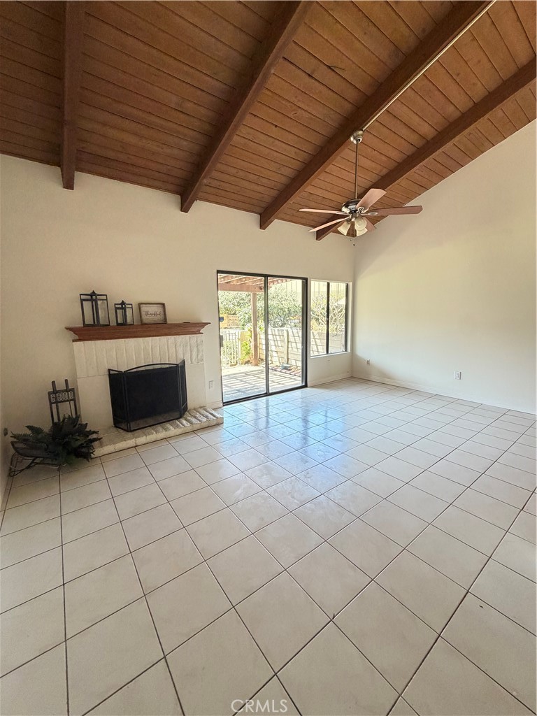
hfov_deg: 85.7
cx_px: 268
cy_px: 358
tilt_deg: -9.1
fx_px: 290
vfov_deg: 102.1
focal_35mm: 14
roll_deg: +0.9
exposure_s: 1/99
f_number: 2.2
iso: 320
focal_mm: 2.22
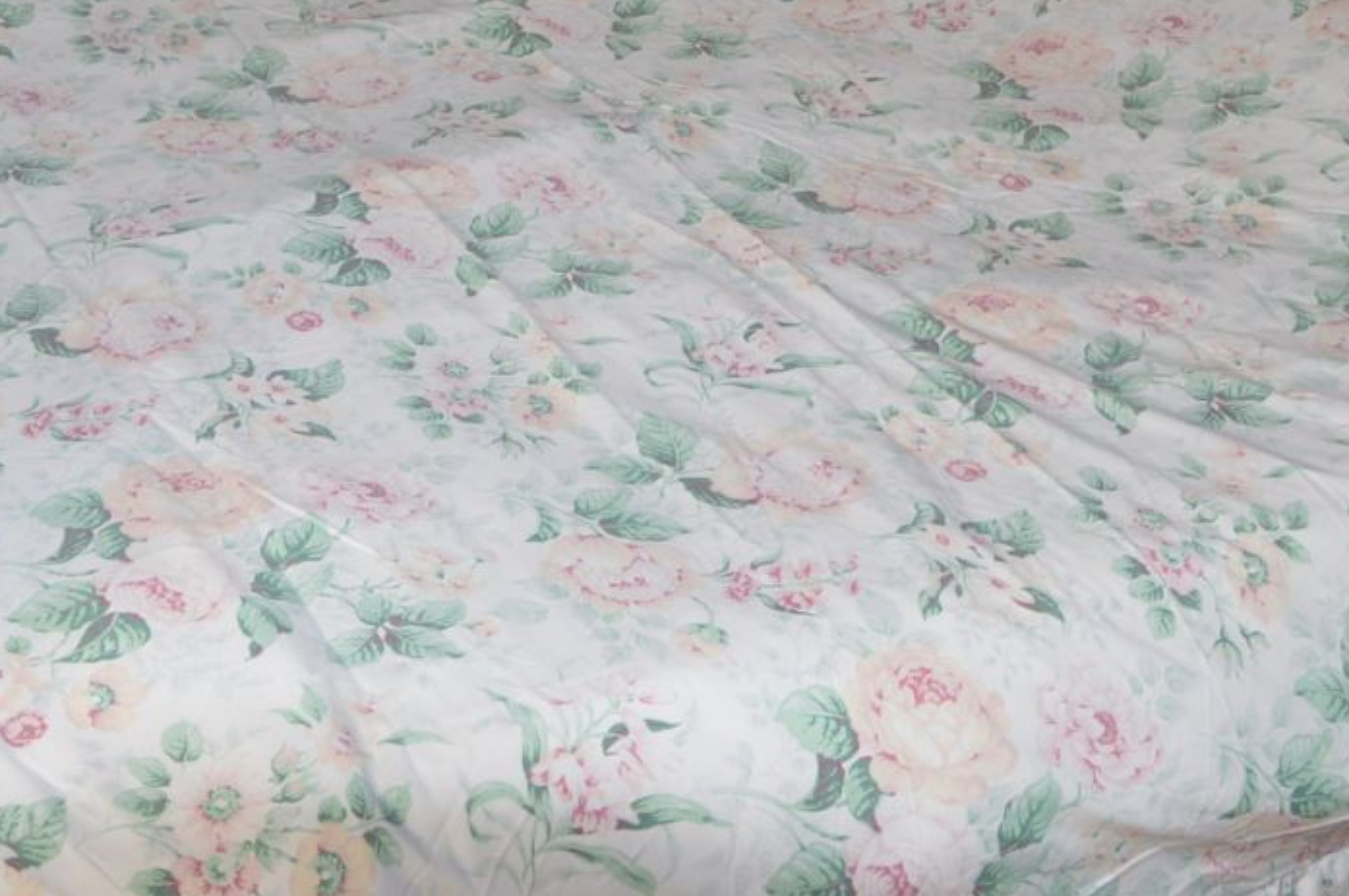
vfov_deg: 20.6
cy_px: -130
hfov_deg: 31.9
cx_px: 348
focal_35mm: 62
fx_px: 2321
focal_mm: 18
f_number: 3.5
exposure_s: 1/60
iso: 450
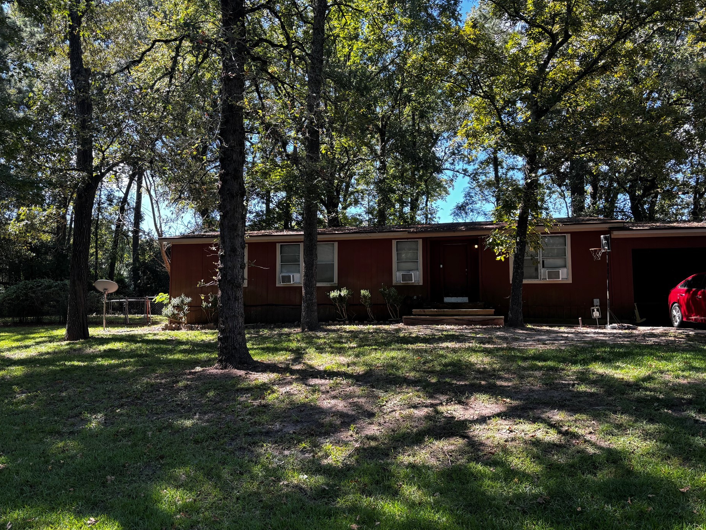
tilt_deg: +4.3
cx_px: 348
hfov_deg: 61.7
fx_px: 591
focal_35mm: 29
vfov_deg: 48.2
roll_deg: +0.9
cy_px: 266
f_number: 1.6
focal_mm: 5.96
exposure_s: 1/266
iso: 40
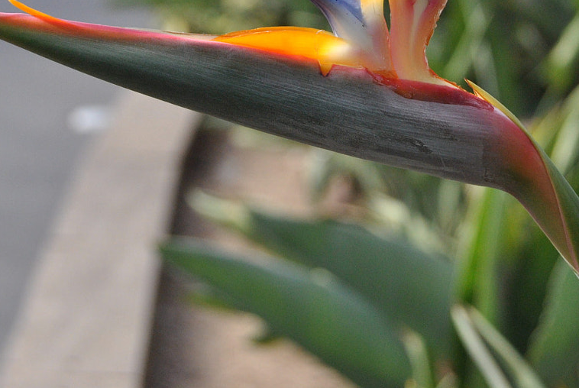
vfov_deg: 7.9
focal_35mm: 174
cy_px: -19
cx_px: 380
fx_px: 2804
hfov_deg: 11.8
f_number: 5.6
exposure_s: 1/500
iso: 400
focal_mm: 55
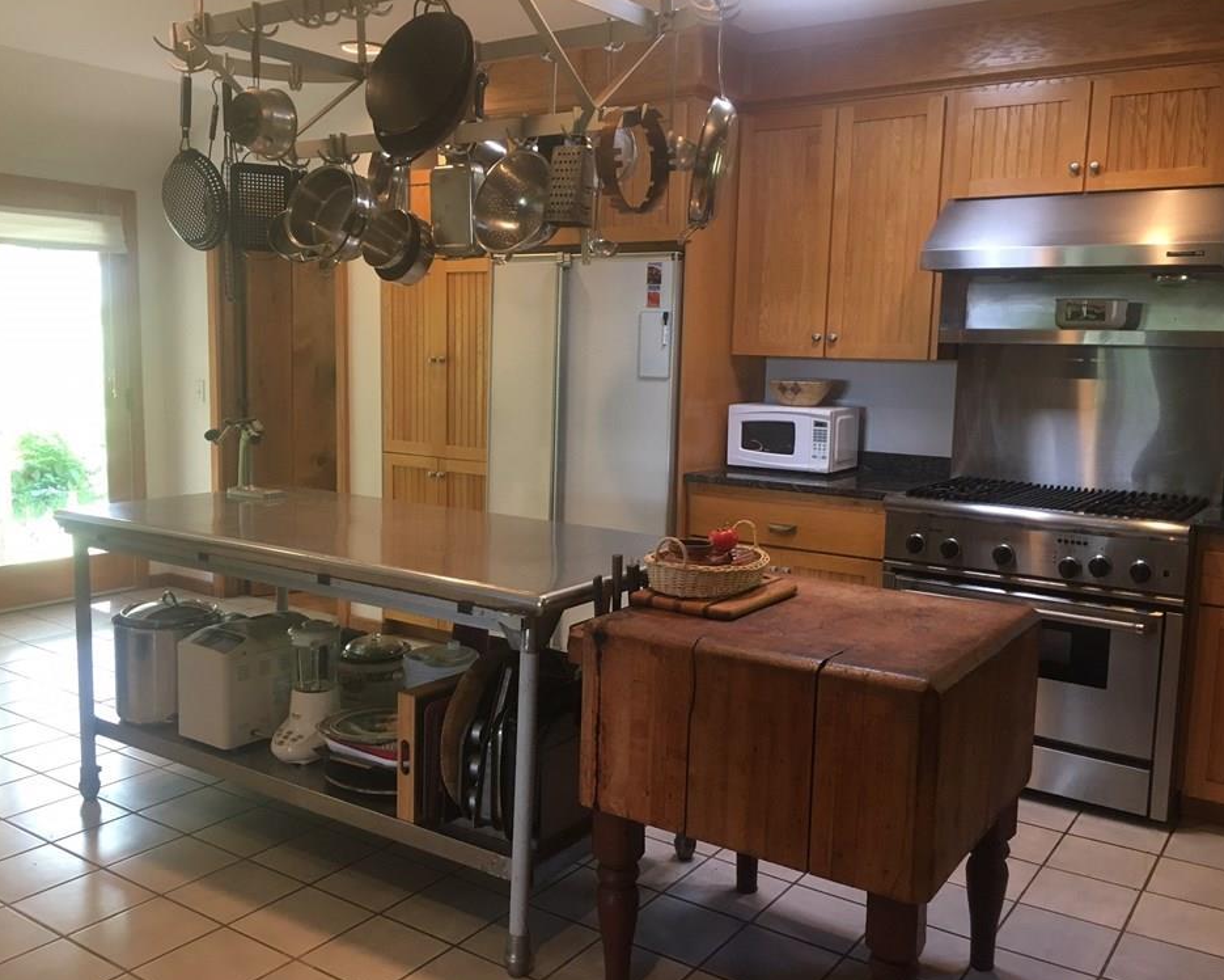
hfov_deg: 57.2
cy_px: 493
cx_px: 623
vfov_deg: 47.1
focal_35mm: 31
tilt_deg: -6.4
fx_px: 1123
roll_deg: -1.2
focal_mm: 4.15
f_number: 2.2
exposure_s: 1/30
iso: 100
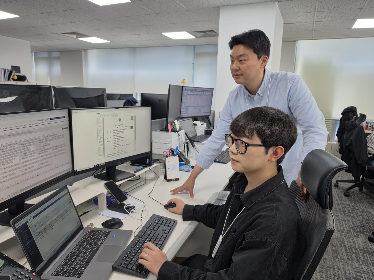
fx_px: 248
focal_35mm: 23
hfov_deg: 73.9
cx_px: 187
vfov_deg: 58.9
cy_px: 140
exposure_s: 1/120
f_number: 1.4
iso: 50
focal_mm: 6.5
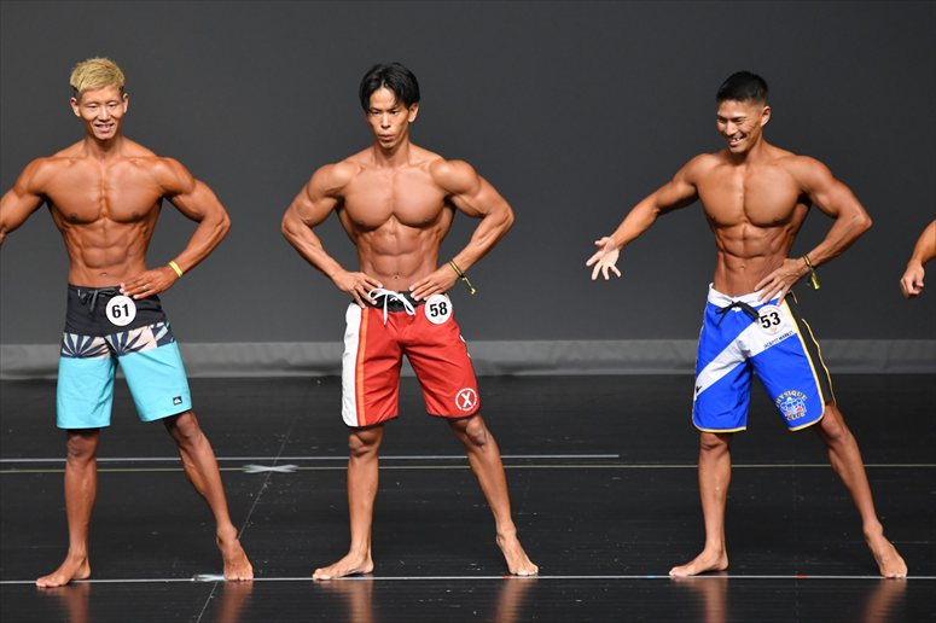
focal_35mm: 315
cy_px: 312
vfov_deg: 4.4
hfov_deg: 6.5
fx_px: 8186
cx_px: 468
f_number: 5.6
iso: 2500
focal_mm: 210
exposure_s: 1/400
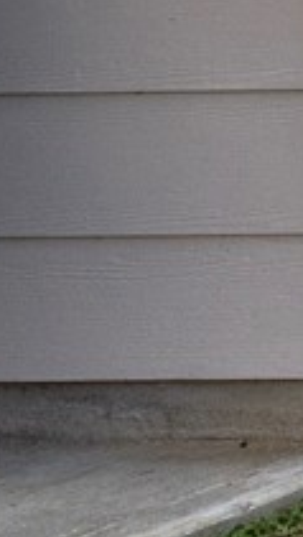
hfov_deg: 3.3
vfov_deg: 12.1
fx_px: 2309
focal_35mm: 162
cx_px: 2732
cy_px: -461
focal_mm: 15
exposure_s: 1/250
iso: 125
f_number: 13
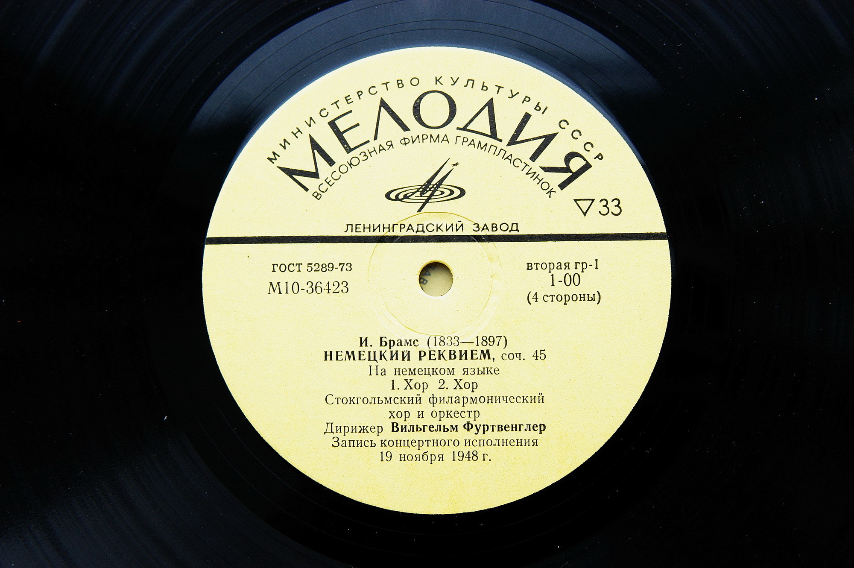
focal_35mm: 52
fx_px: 1244
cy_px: 284
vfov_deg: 25.7
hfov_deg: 37.9
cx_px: 427
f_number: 4
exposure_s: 1/60
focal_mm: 35
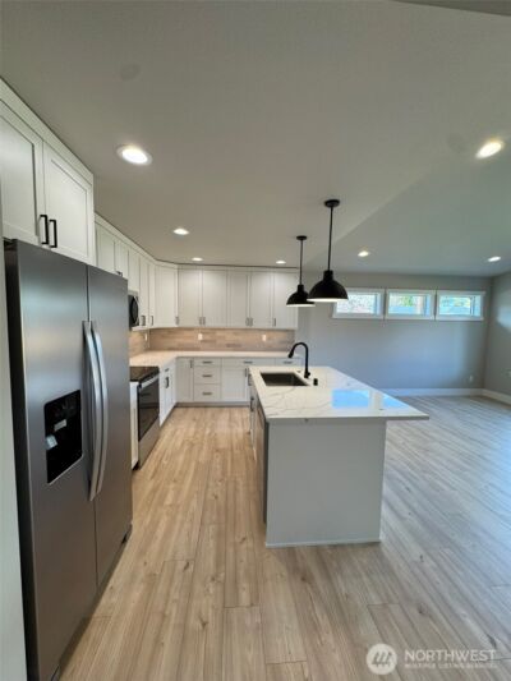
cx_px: 256
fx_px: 275
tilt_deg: -4.3
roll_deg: -1.2
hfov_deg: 85.7
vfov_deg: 102.1
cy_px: 340
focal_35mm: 14
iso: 100
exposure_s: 1/120
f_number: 2.2
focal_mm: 2.22
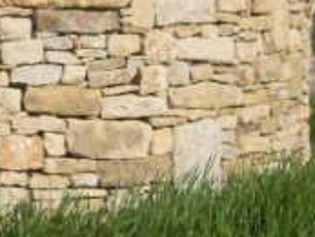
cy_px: 100
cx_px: -317
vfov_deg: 9.0
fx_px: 1512
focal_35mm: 166
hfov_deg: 10.8
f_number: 8.5
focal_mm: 6.4
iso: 100
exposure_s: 1/250
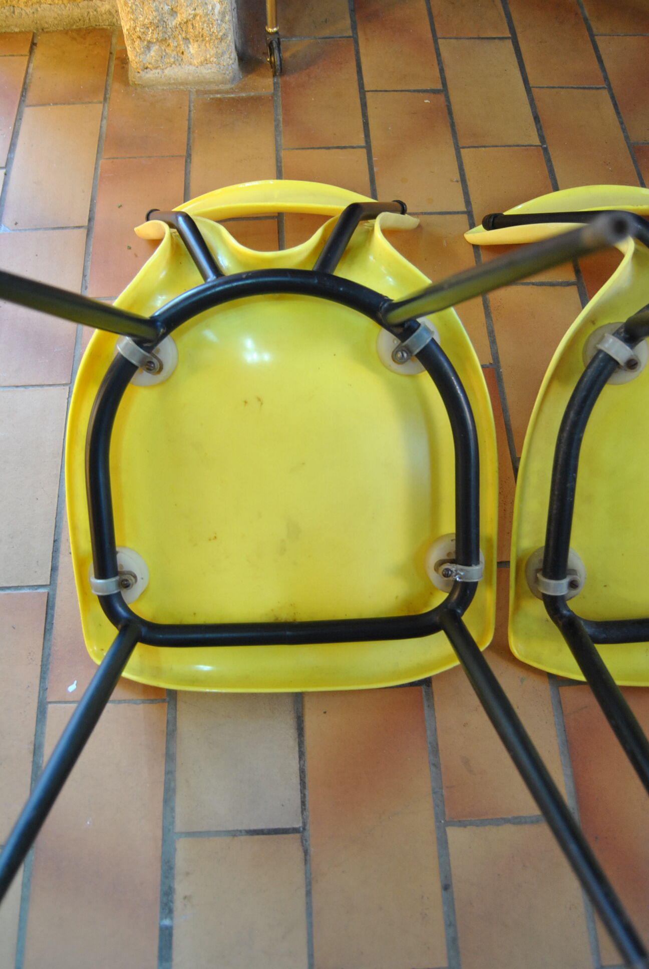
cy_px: 484
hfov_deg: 43.7
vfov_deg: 61.9
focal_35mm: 30
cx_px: 324
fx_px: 809
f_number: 3.5
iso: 450
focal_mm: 20
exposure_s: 1/30
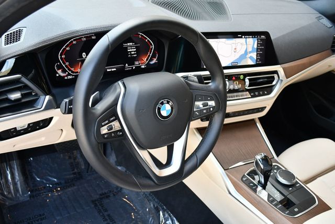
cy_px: 112
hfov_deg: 53.1
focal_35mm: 36
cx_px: 168
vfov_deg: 36.9
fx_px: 335
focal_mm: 18
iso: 800
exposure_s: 1/200
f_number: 3.5
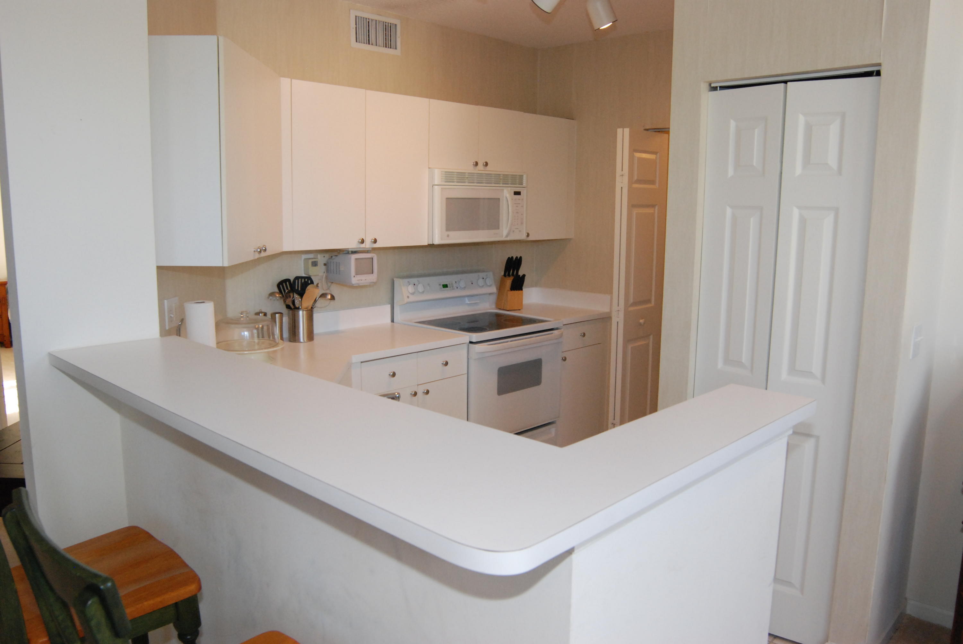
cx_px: 482
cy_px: 322
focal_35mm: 27
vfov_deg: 48.0
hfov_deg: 67.3
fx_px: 723
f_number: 7.1
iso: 1000
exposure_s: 1/80
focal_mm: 18
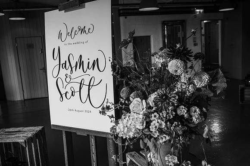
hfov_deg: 54.5
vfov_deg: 37.8
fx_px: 243
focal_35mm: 35
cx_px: 125
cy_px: 83
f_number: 4
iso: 450
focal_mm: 35
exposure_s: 1/200
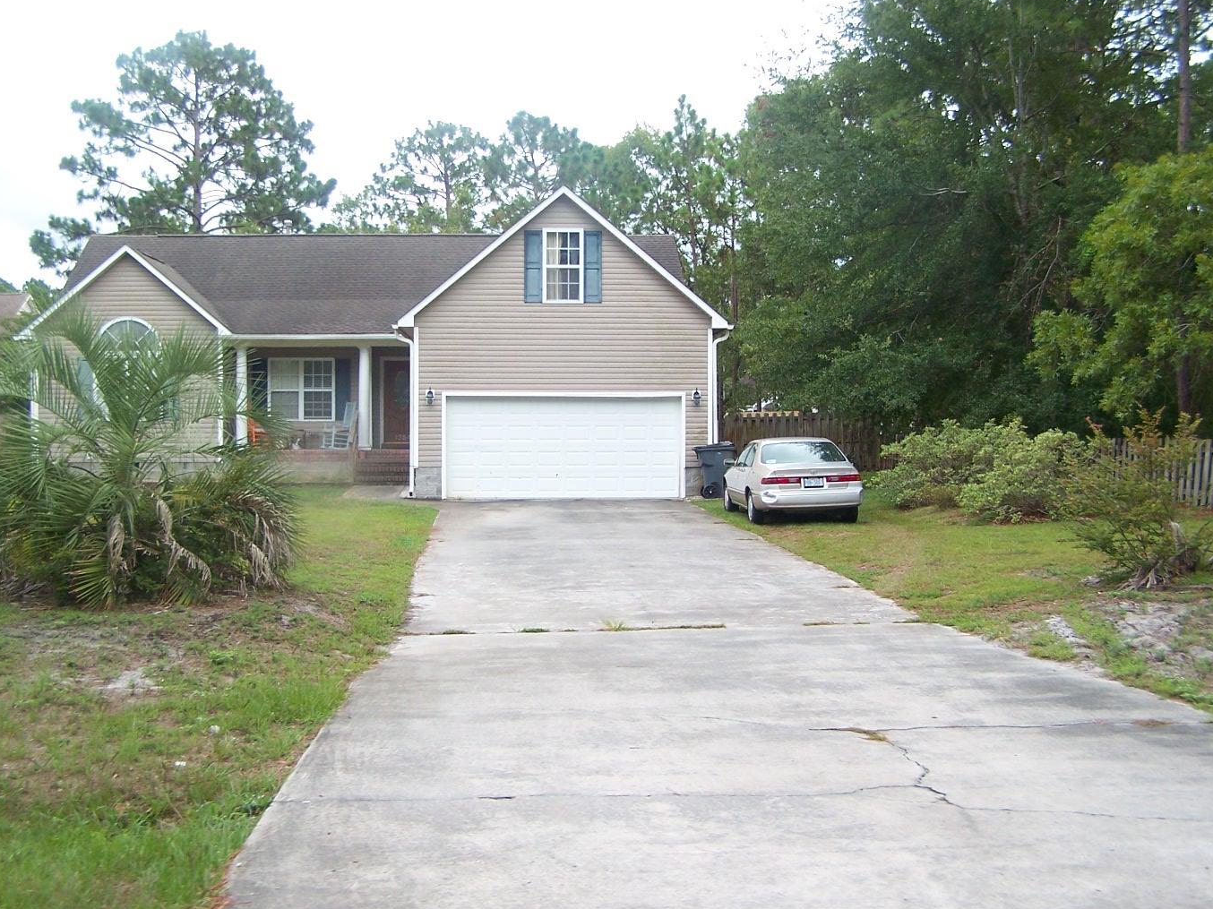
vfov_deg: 34.3
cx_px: 580
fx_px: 1471
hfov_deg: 44.8
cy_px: 439
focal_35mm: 42
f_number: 2.8
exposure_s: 1/320
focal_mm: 6.3
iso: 80
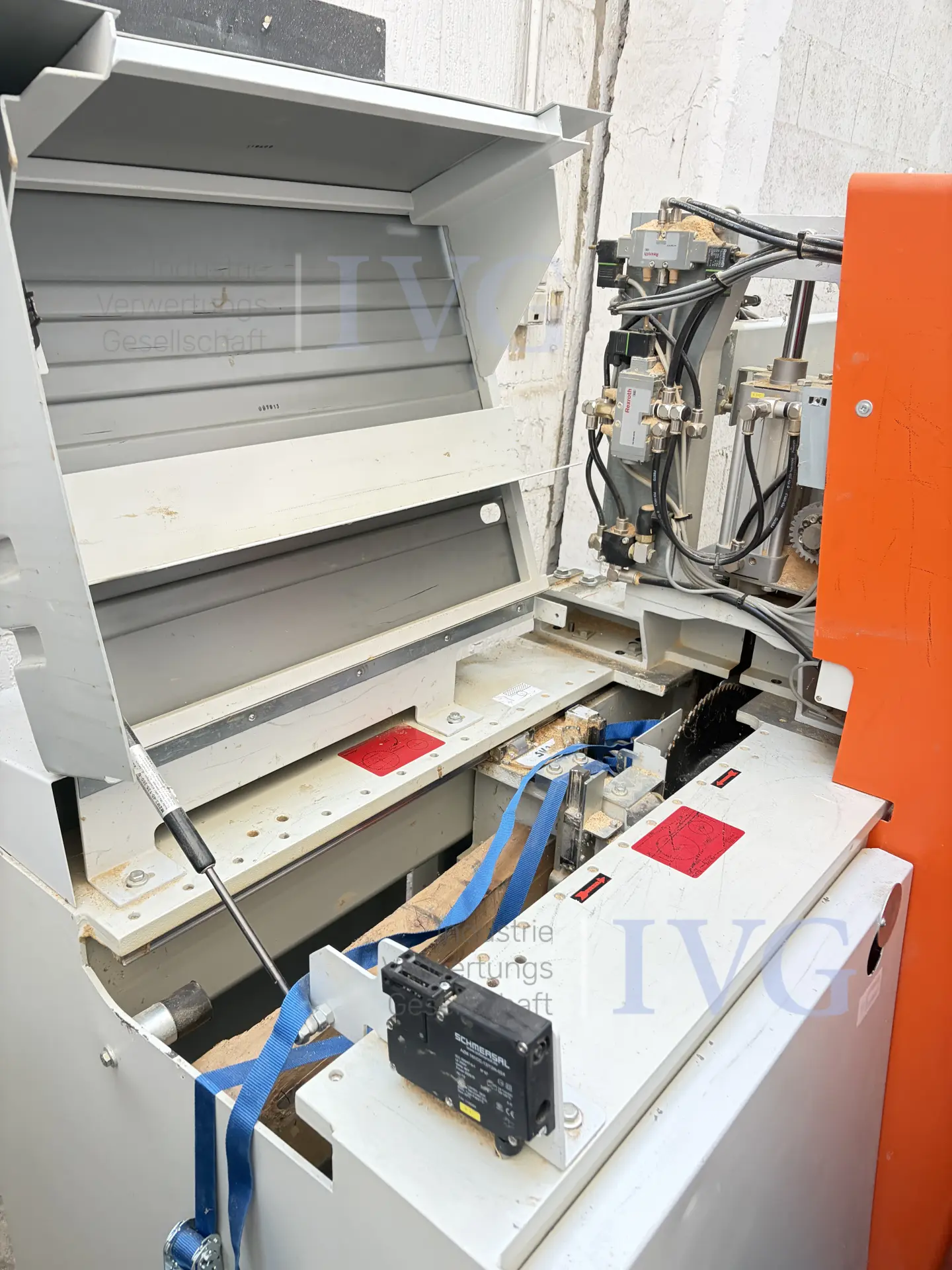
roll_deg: -2.2
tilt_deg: -20.9
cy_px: 635
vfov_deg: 67.3
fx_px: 953
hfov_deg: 53.1
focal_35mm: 26
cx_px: 476
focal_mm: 5.96
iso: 250
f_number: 1.6
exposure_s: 1/60
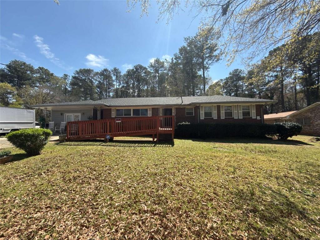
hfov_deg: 102.1
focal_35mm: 14
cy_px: 120
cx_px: 160
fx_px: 129
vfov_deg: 85.7
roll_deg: +0.6
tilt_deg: +4.0
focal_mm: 2.22
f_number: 2.2
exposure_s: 1/1068
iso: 64
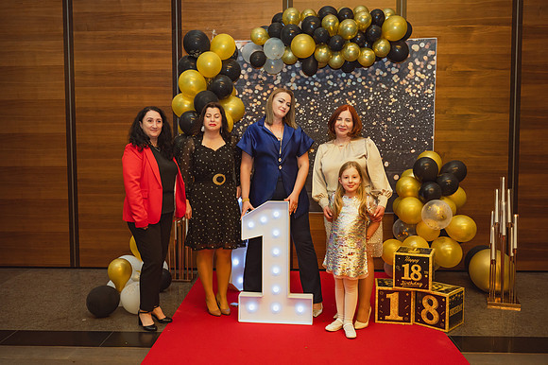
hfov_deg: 55.1
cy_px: 179
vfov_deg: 38.3
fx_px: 525
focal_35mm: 35
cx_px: 262
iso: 1600
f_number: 3.2
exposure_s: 1/200
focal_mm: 33
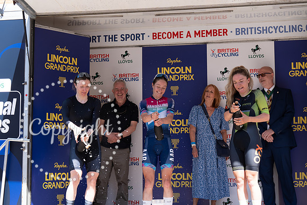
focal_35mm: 70
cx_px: 154
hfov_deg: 28.8
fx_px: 597
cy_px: 102
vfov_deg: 19.5
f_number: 4
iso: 500
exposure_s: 1/1000
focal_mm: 70
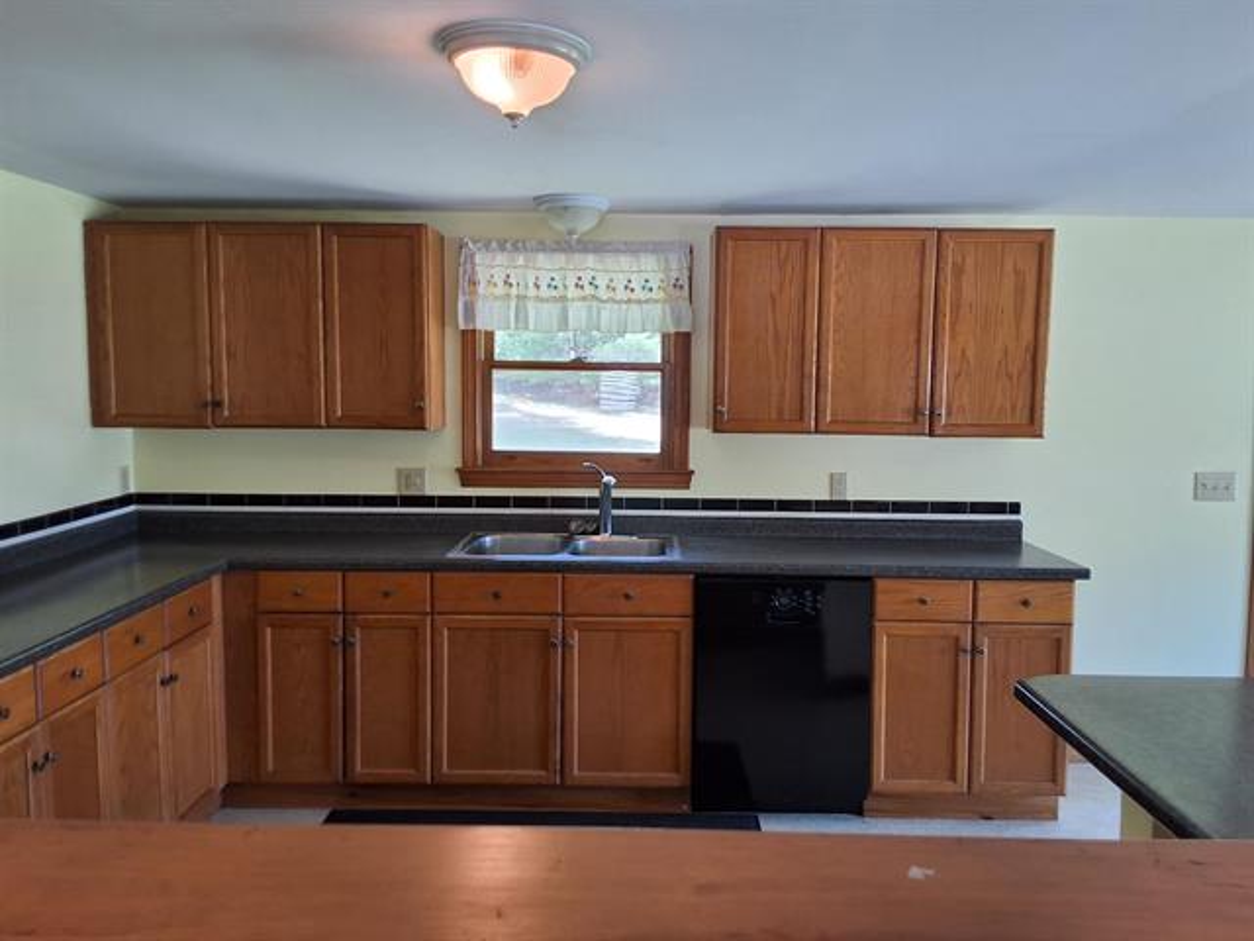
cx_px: 627
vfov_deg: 49.7
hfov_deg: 63.4
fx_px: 1014
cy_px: 470
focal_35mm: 28
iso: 80
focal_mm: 2.91
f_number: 1.9
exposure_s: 1/40
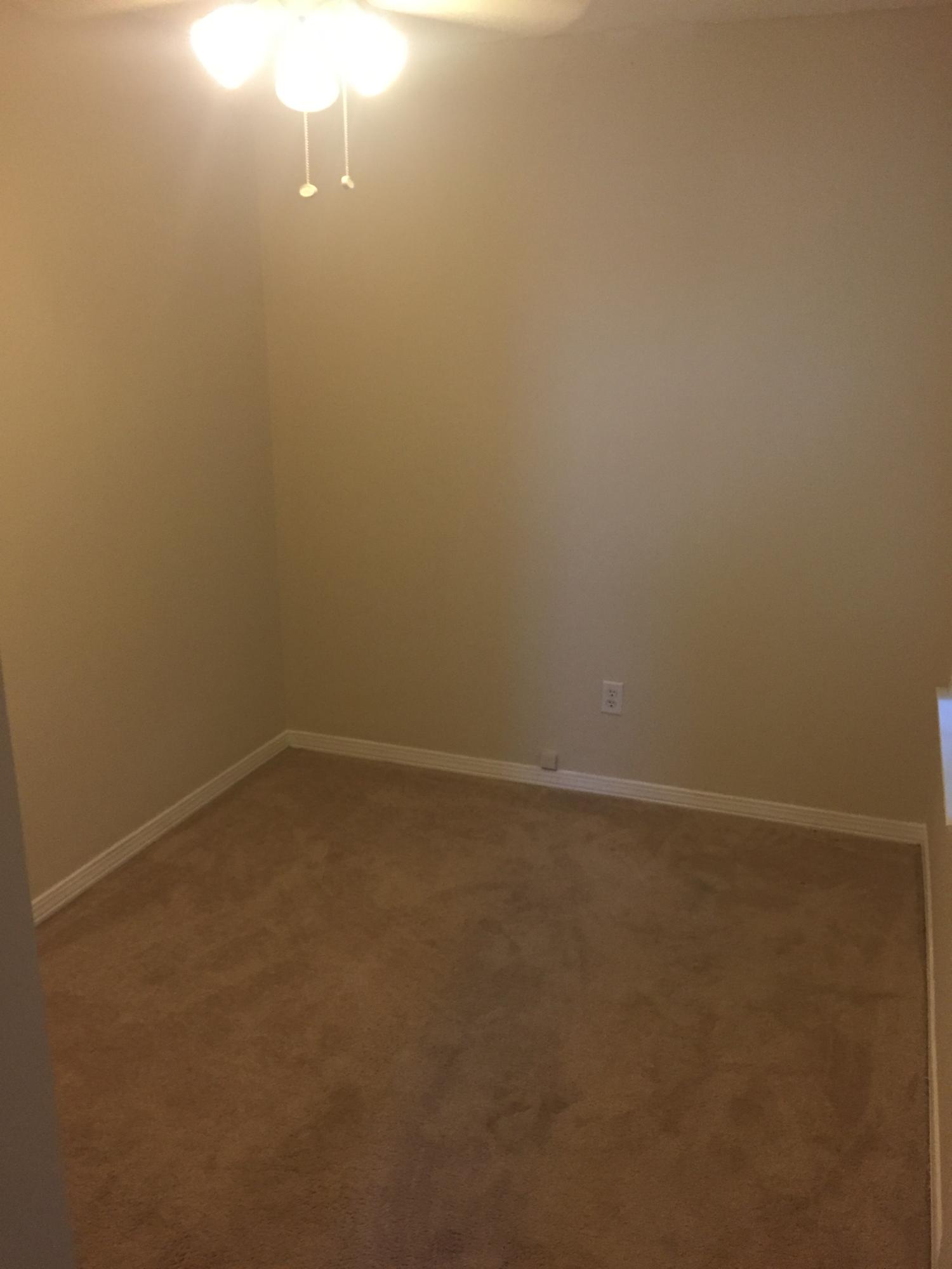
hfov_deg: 48.2
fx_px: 1063
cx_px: 476
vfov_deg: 61.7
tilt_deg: -16.2
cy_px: 634
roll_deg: -0.5
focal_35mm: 29
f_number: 2.2
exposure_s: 1/33
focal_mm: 4.15
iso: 250
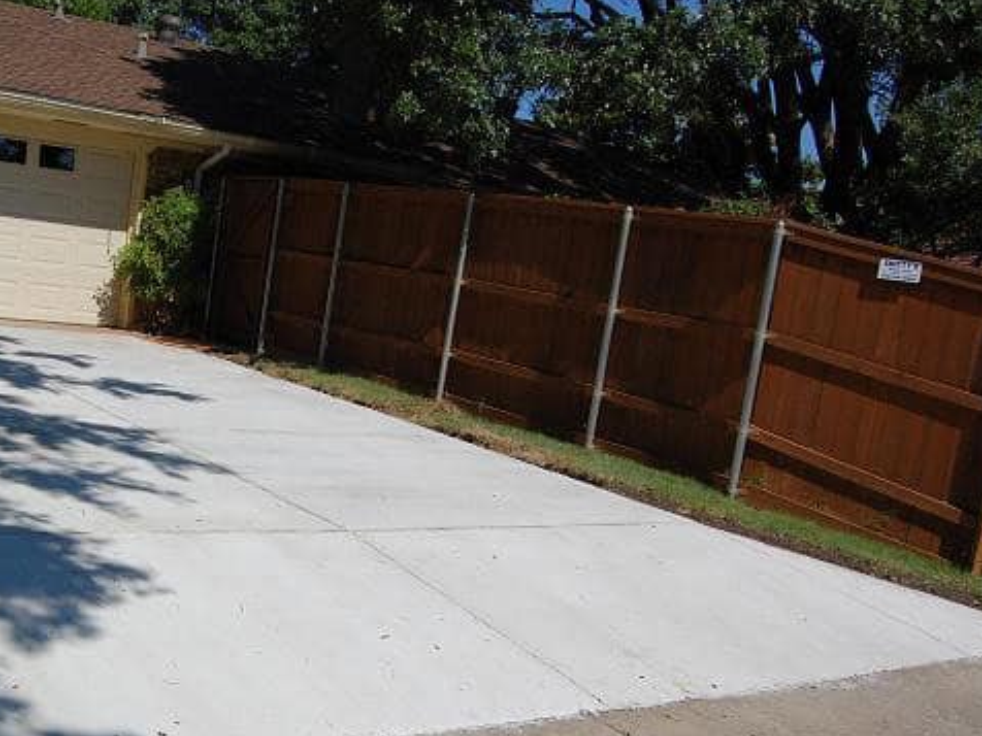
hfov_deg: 44.5
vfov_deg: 34.9
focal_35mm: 41
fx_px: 1163
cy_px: 464
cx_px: 262
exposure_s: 1/640
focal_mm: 18
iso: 200
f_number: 9
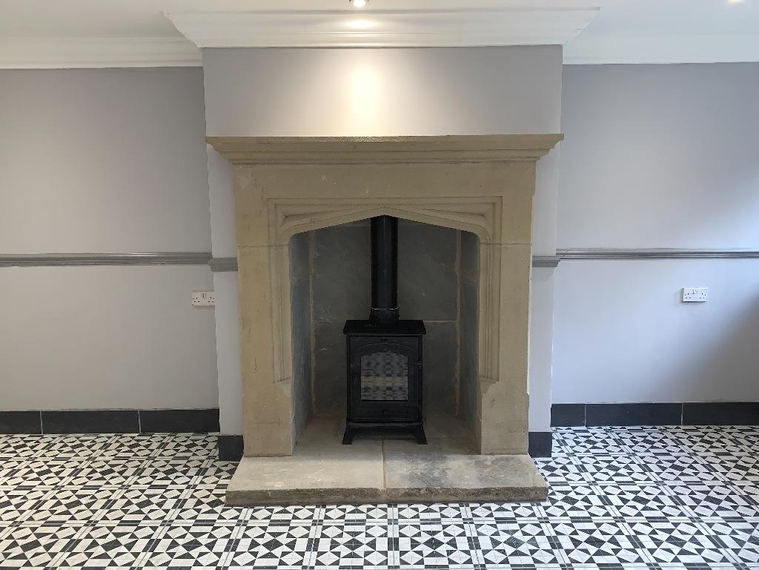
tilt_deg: -8.6
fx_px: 570
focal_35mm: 26
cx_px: 380
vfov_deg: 53.1
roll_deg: +0.7
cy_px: 285
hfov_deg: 67.3
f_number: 1.8
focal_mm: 4.25
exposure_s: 1/17
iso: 40
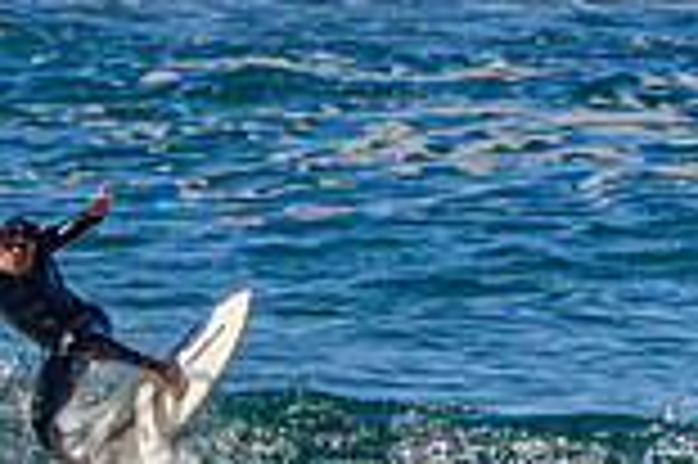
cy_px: 403
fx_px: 54386
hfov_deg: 0.7
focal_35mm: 2808
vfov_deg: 0.5
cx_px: 149
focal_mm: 500
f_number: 5.6
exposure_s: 1/2000
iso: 360
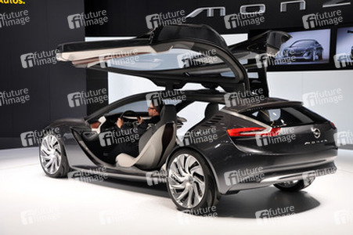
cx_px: 176
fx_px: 514
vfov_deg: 25.7
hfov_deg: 37.9
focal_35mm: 52
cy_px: 118
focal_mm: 35
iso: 400
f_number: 5.6
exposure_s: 1/125
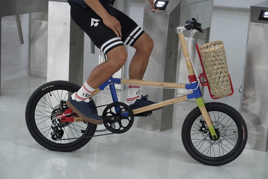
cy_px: 90
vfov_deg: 18.2
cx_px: 134
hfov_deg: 27.0
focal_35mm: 75
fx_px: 558
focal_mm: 50
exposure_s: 1/30
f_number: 2.8
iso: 500
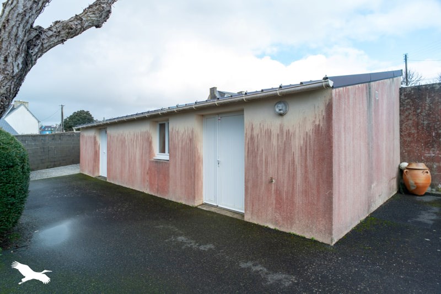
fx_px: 245
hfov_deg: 84.0
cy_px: 147
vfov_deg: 61.9
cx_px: 220
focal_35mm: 20
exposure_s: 1/40
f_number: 9
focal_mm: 20
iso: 250
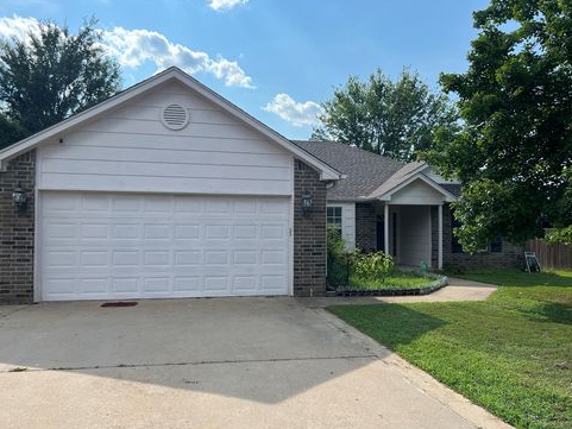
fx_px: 446
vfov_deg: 51.4
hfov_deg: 65.3
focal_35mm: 27
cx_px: 281
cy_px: 220
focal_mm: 5.7
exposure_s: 1/2457
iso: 50
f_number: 1.5
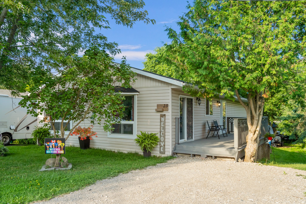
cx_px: 153
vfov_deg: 47.9
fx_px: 229
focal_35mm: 27
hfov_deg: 67.4
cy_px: 102
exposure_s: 1/125
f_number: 8
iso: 500
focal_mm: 27
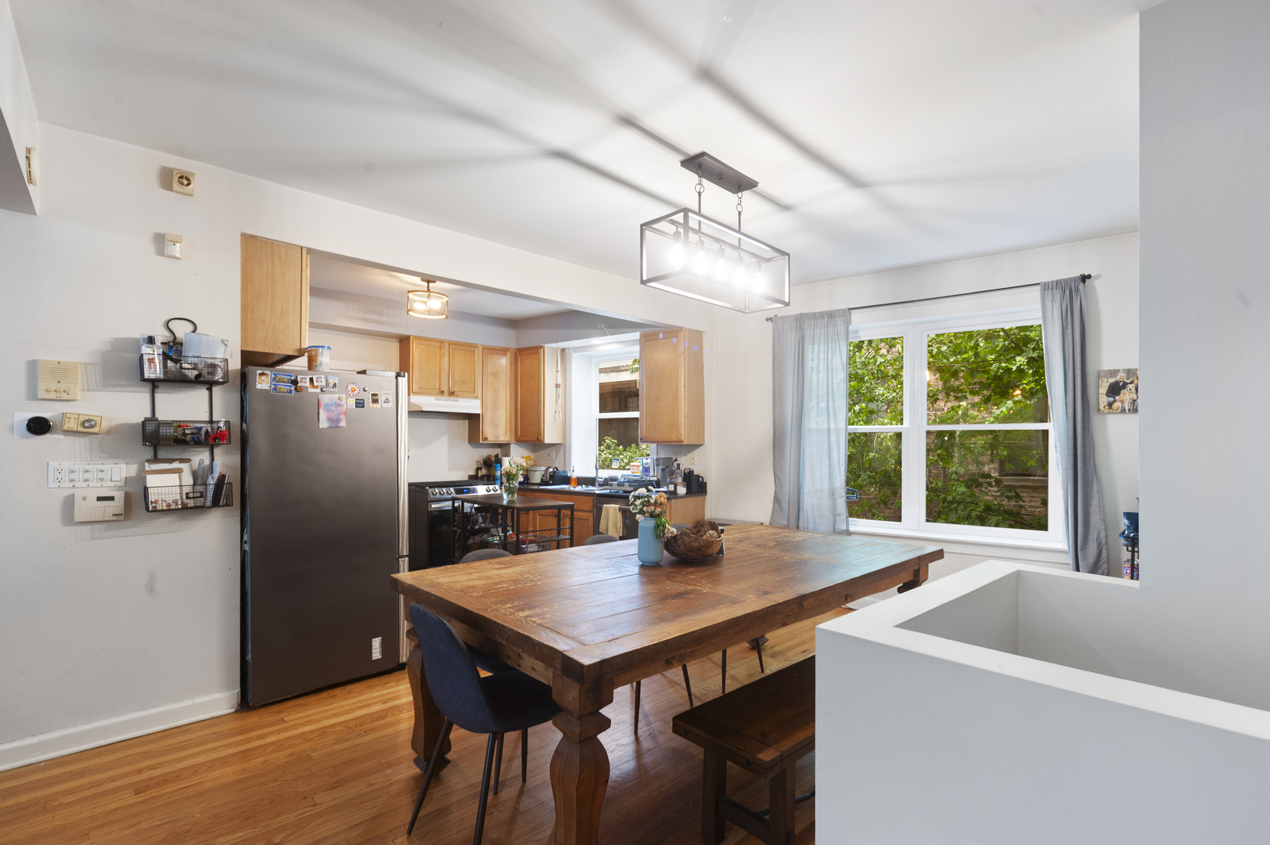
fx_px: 599
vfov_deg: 70.4
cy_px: 422
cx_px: 635
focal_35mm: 17
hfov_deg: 93.3
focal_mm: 17
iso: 400
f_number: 8
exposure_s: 1/5
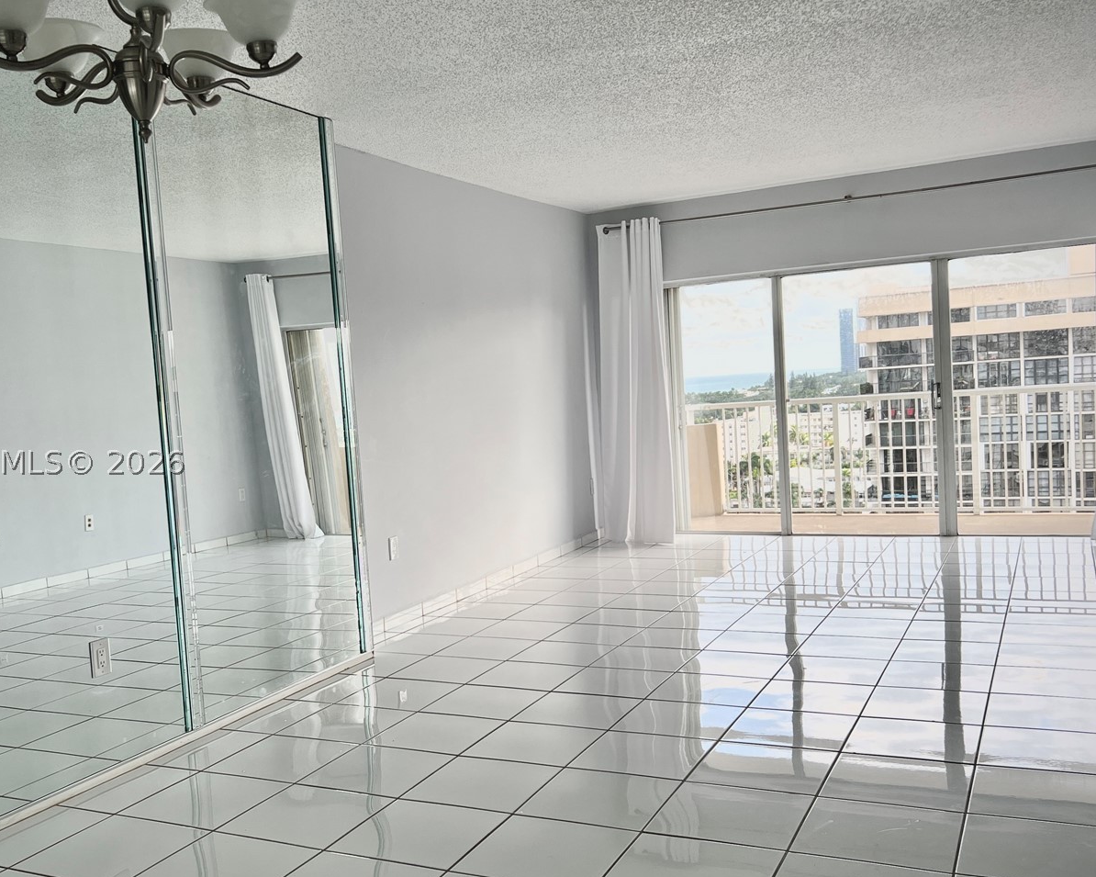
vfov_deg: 43.3
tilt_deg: -5.5
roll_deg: +3.9
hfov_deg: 52.6
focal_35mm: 34
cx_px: 465
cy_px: 462
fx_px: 1103
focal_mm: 5.7
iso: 50
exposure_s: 1/723
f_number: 1.5
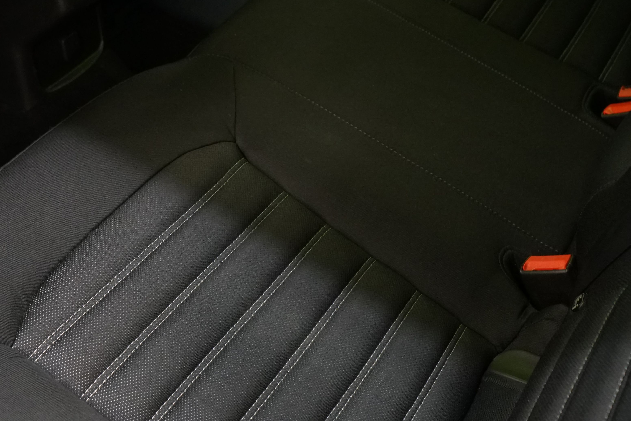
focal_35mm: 54
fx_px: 946
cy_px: 119
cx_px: 190
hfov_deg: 36.3
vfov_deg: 24.8
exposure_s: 1/20
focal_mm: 28
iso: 2000
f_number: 5
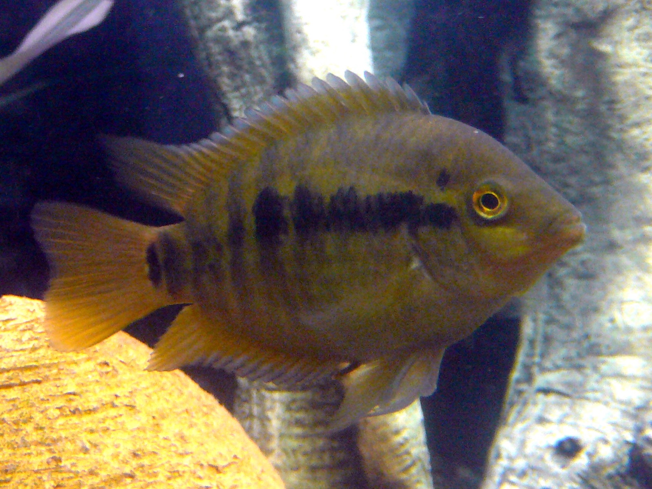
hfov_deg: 25.3
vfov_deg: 19.1
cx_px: 326
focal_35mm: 77
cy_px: 244
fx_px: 1450
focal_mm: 11.5
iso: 200
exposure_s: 1/15
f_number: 3.7
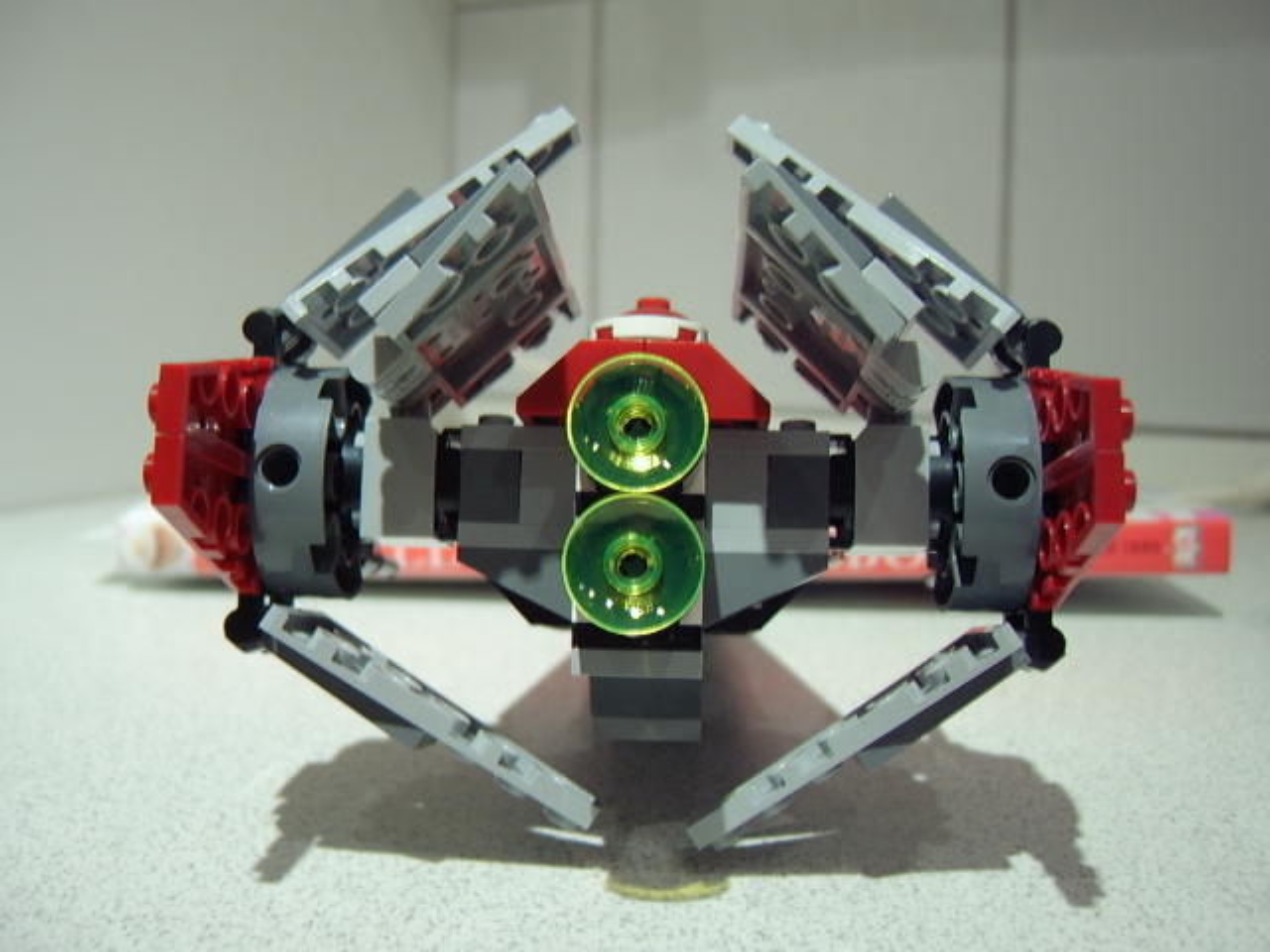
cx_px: 635
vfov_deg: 45.4
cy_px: 476
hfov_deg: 58.4
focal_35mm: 31
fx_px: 1137
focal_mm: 8.13
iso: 100
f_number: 2.7
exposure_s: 1/8
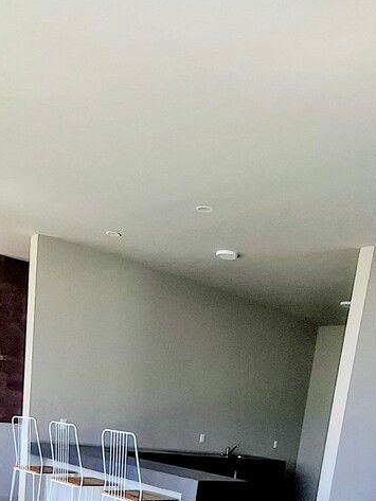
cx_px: 171
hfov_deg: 42.9
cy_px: 549
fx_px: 478
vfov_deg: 43.3
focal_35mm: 33
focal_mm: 1.74
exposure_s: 1/282
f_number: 2.2
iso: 40
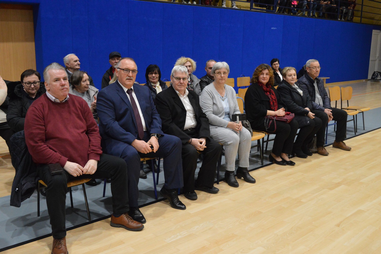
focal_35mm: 36
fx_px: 381
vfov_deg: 36.8
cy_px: 127
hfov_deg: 53.2
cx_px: 190
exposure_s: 1/160
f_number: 6.3
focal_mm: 24
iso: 3200
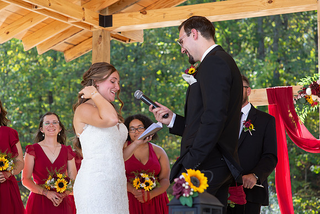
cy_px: 100
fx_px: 922
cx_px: 143
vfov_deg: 13.2
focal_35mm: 104
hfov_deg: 19.7
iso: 400
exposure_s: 1/320
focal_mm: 85
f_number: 5
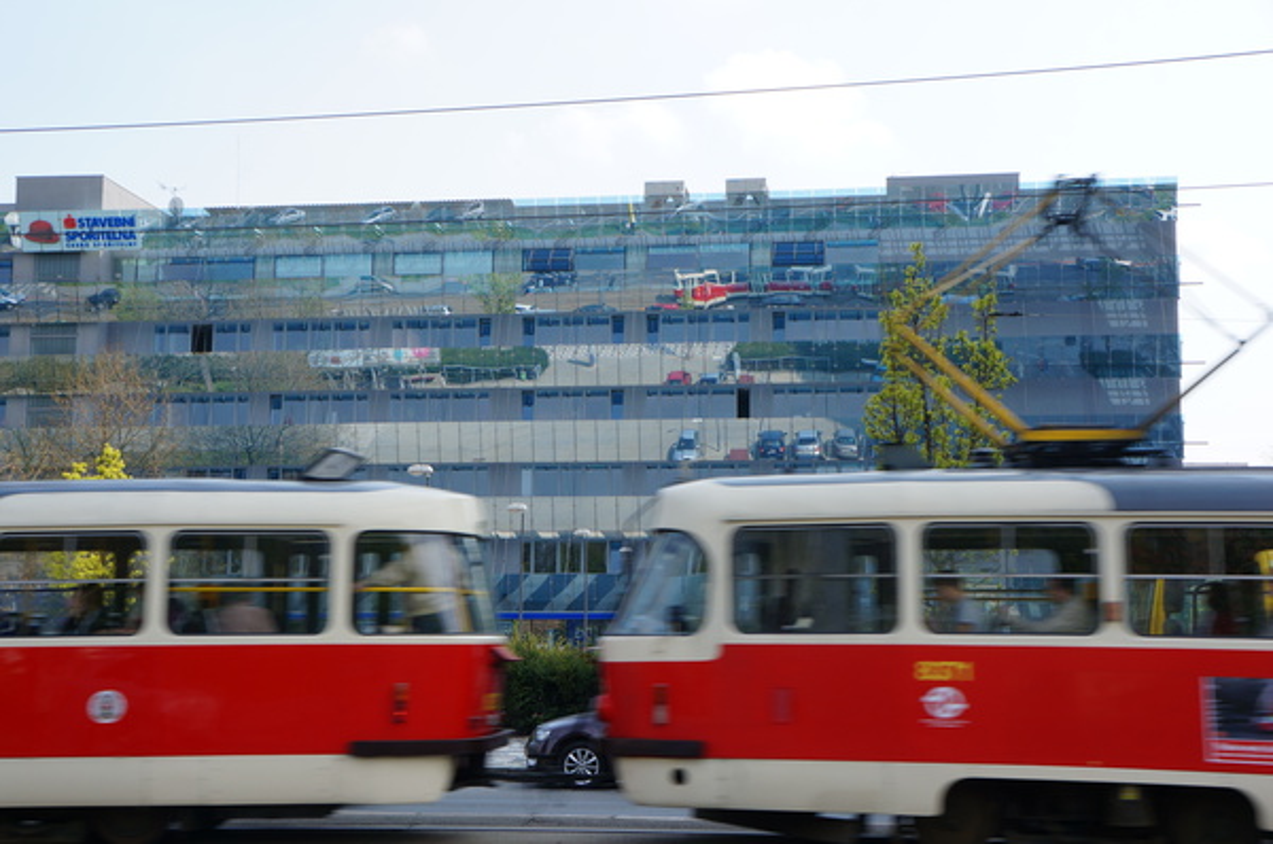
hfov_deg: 41.2
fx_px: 1695
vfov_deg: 28.0
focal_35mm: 48
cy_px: 422
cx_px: 636
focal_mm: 32
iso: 100
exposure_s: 1/80
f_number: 11
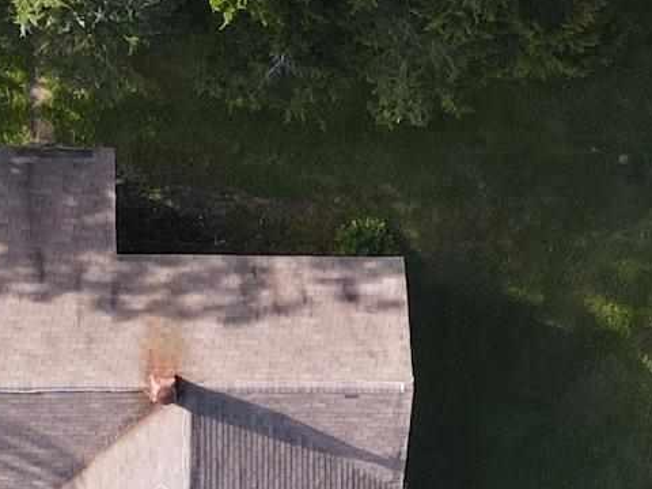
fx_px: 2411
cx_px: 30
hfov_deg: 15.2
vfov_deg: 11.5
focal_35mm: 128
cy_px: 12
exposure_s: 1/15
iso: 170
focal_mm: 4.5
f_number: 2.8
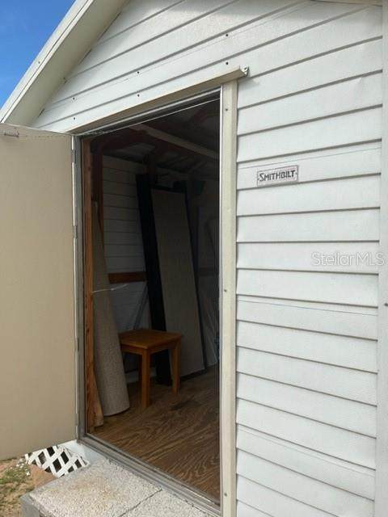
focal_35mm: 26
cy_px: 258
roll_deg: +0.2
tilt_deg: -2.1
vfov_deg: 67.3
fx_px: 389
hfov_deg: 53.1
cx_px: 194
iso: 50
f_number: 1.6
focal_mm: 5.1
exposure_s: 1/3623
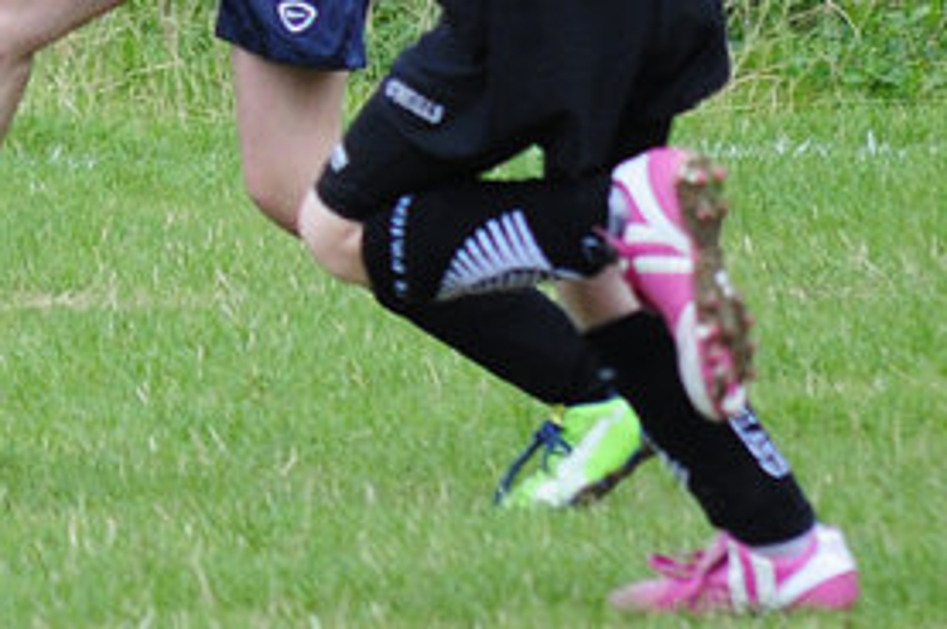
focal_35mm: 865
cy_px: -106
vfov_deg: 1.6
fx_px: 22727
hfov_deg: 2.4
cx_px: 591
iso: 640
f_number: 5.6
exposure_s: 1/1250
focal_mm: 200
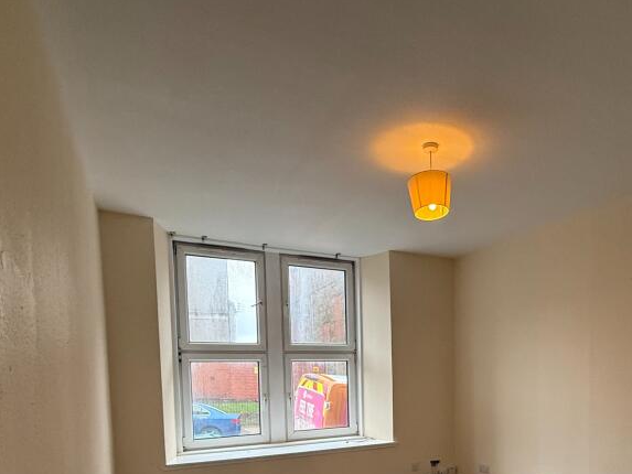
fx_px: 457
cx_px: 404
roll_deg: +1.1
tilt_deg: -3.1
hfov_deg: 68.1
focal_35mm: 25
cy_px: 401
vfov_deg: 50.4
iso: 250
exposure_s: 1/100
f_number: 2.2
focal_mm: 2.22
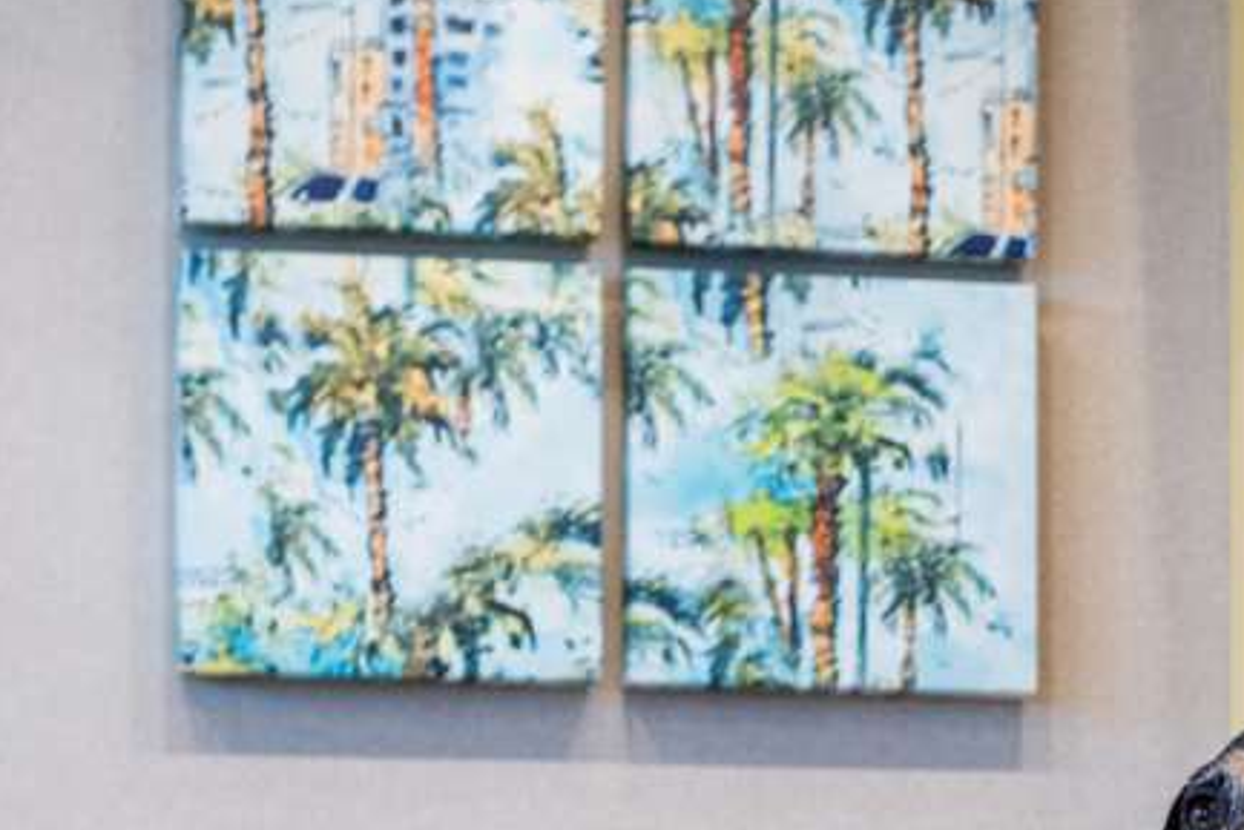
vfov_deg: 7.8
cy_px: 1235
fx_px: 5980
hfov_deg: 11.7
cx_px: 1452
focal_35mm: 173
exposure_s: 1/80
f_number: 6.3
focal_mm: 50
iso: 2500
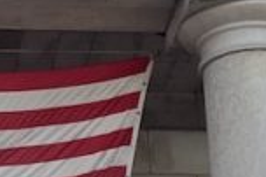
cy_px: -63
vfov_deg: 7.4
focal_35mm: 182
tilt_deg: +31.6
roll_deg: +0.6
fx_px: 1343
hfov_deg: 11.1
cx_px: -63
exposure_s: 1/2747
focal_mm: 4.2
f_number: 1.6
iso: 32
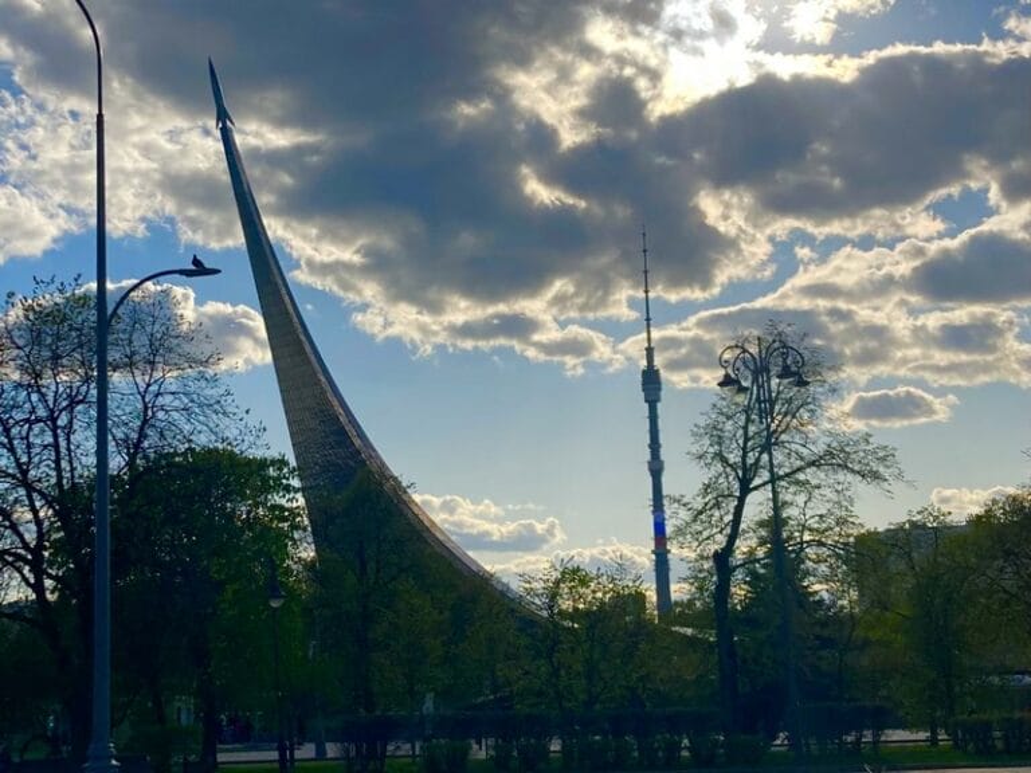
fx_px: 834
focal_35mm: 28
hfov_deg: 63.4
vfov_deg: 49.7
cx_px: 516
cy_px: 386
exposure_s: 1/8000
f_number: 1.8
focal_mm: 3.99
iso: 25
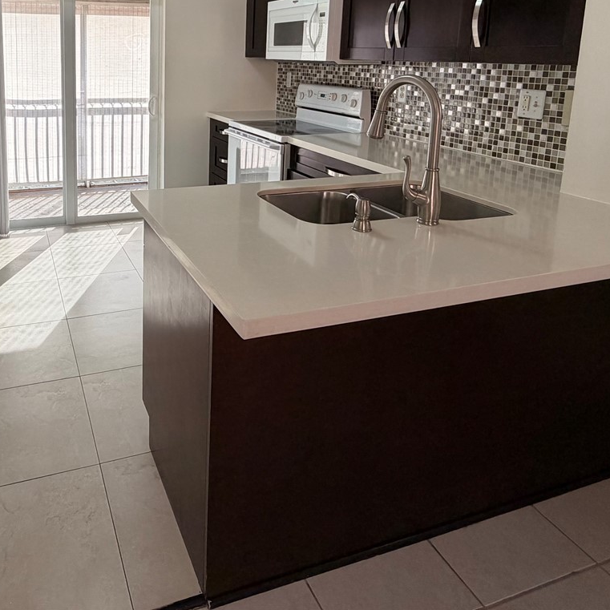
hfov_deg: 58.4
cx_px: 168
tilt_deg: -9.4
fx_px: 518
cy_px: 130
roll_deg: -0.2
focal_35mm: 26
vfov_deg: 56.9
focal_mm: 2.22
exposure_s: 1/121
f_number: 2.2
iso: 160
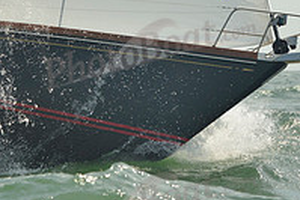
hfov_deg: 9.0
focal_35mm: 227
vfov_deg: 6.0
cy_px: -7
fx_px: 1893
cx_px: -33
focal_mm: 78
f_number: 6.3
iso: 200
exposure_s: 1/1250
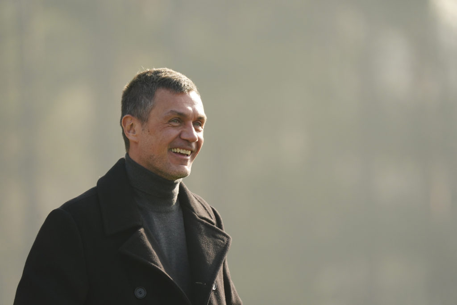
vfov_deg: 2.3
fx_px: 7617
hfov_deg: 3.4
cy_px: 152
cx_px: 228
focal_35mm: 600
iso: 1000
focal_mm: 600
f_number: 6.3
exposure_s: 1/1600
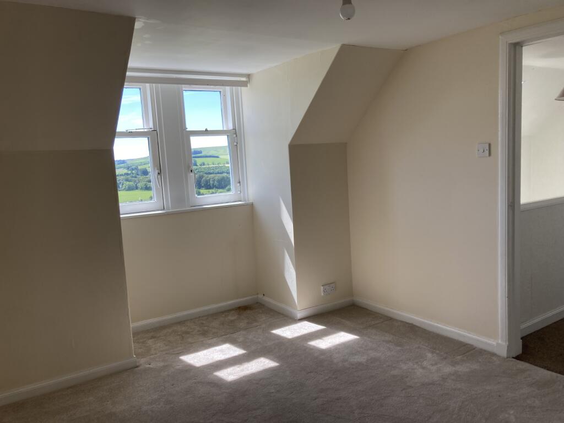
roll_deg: +3.3
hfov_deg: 63.4
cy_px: 212
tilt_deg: -5.9
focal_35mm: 28
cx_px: 282
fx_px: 456
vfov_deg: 49.7
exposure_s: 1/178
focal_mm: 3.99
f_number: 1.8
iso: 20
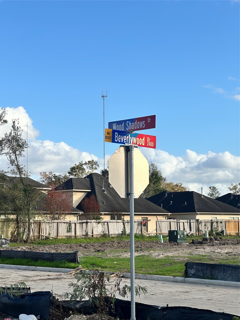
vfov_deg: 25.3
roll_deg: -1.8
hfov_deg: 19.1
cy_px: 160
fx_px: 712
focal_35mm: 77
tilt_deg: +8.6
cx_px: 120
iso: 32
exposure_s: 1/717
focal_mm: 9
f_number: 2.8
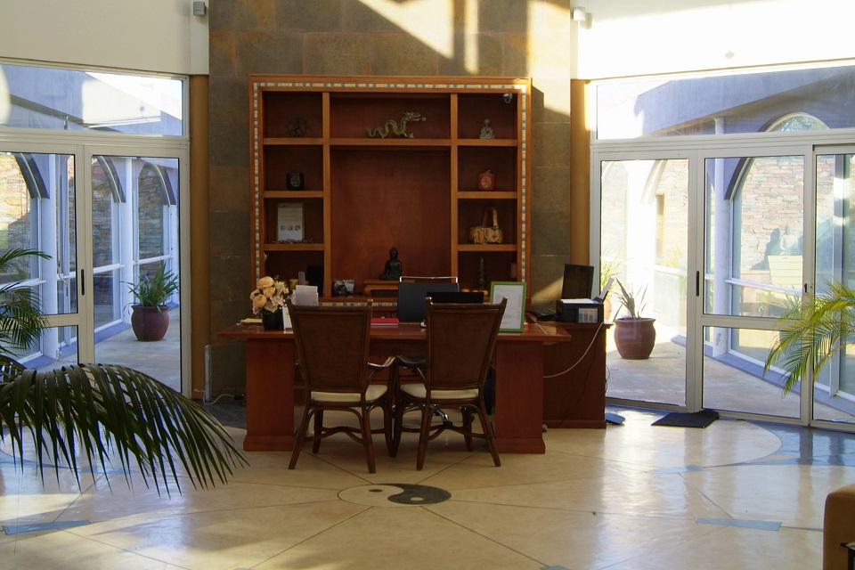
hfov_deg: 38.9
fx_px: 1211
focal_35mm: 51
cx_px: 428
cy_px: 285
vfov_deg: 26.5
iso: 100
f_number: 13
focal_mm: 34
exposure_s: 1/8
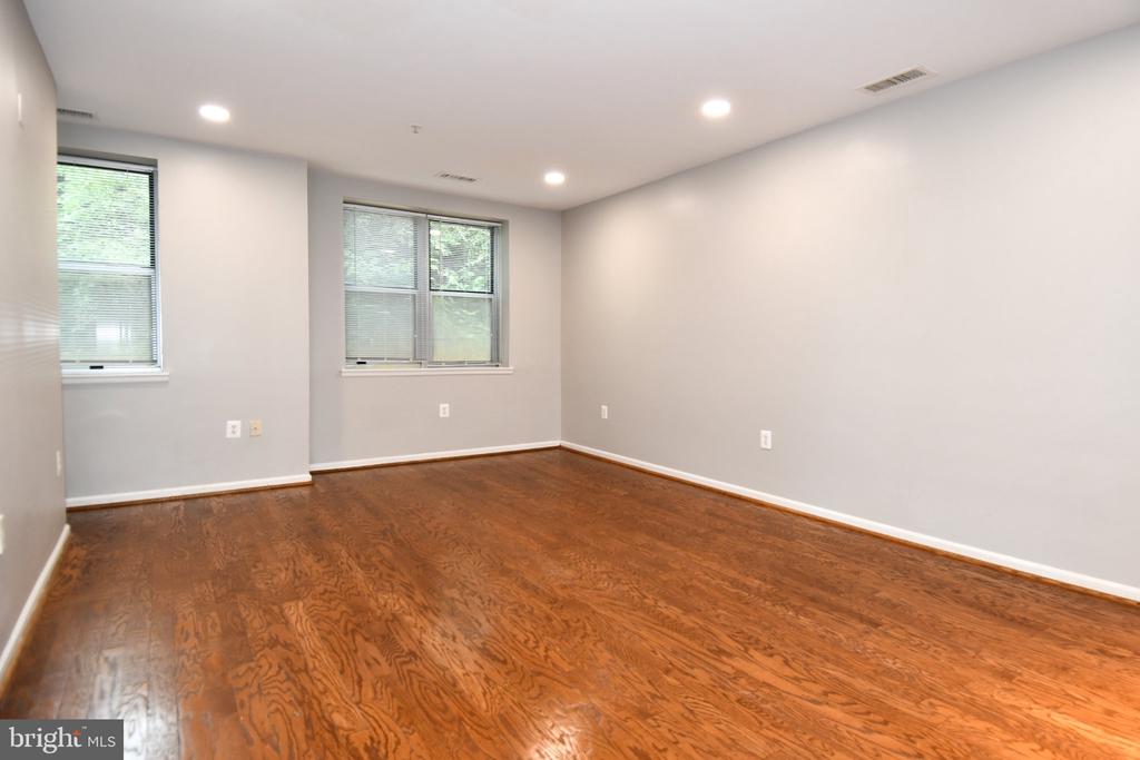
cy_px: 380
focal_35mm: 18
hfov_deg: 90.0
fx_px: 570
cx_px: 570
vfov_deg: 67.4
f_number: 4
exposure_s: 1/60
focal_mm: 12
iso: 450
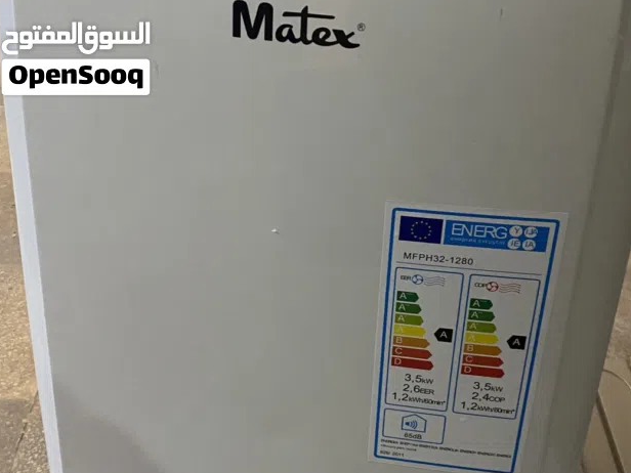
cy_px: 243
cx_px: 304
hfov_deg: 65.3
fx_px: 492
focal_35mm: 27
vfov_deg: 51.3
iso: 500
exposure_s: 1/25
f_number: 1.8
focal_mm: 4.25
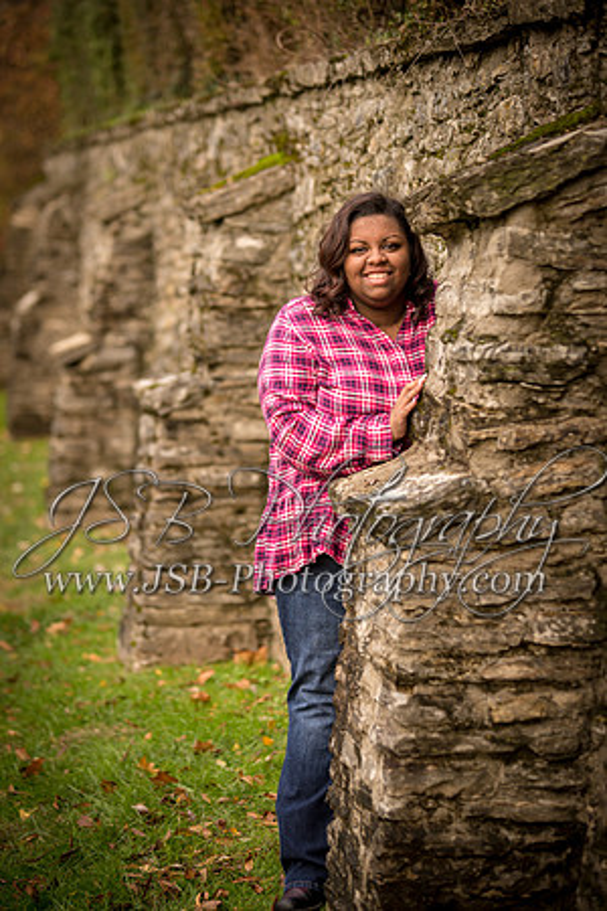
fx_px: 2782
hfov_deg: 12.5
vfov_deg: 18.6
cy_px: 456
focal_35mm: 110
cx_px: 304
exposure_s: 1/200
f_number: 2.8
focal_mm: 110
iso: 200
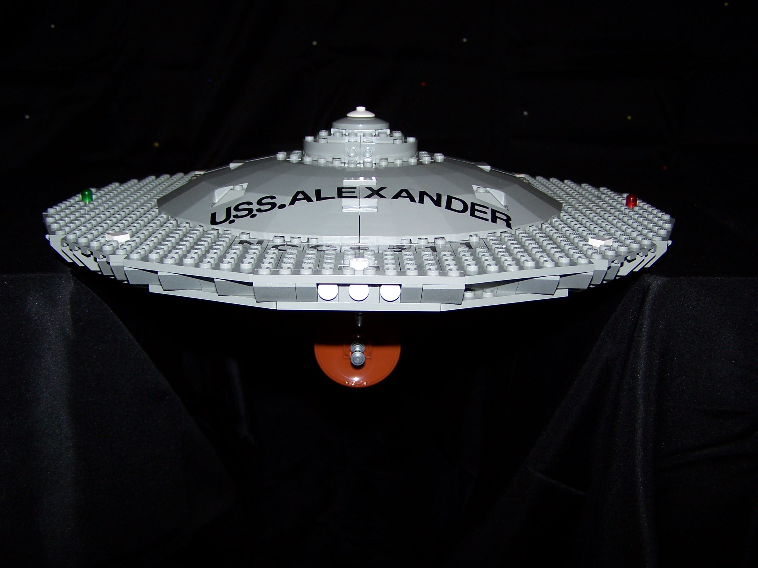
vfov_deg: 37.7
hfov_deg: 49.0
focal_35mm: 38
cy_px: 284
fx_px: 832
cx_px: 379
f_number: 2.8
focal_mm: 6.3
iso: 80
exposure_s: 1/60
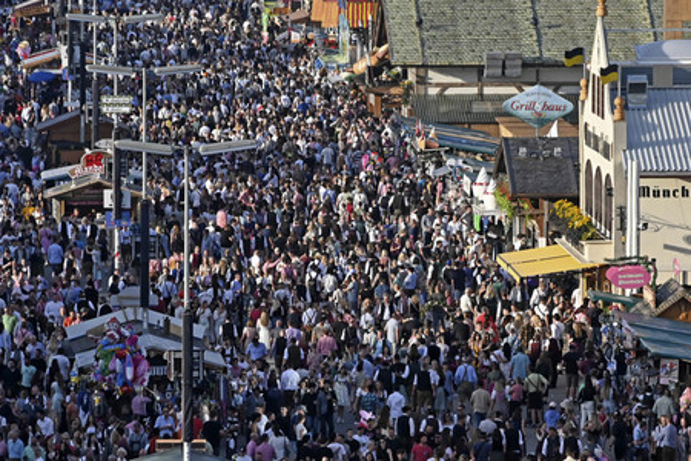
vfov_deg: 3.7
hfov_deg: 5.5
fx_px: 7197
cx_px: 346
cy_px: 230
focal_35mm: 375
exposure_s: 1/6400
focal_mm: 250
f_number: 10
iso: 4000
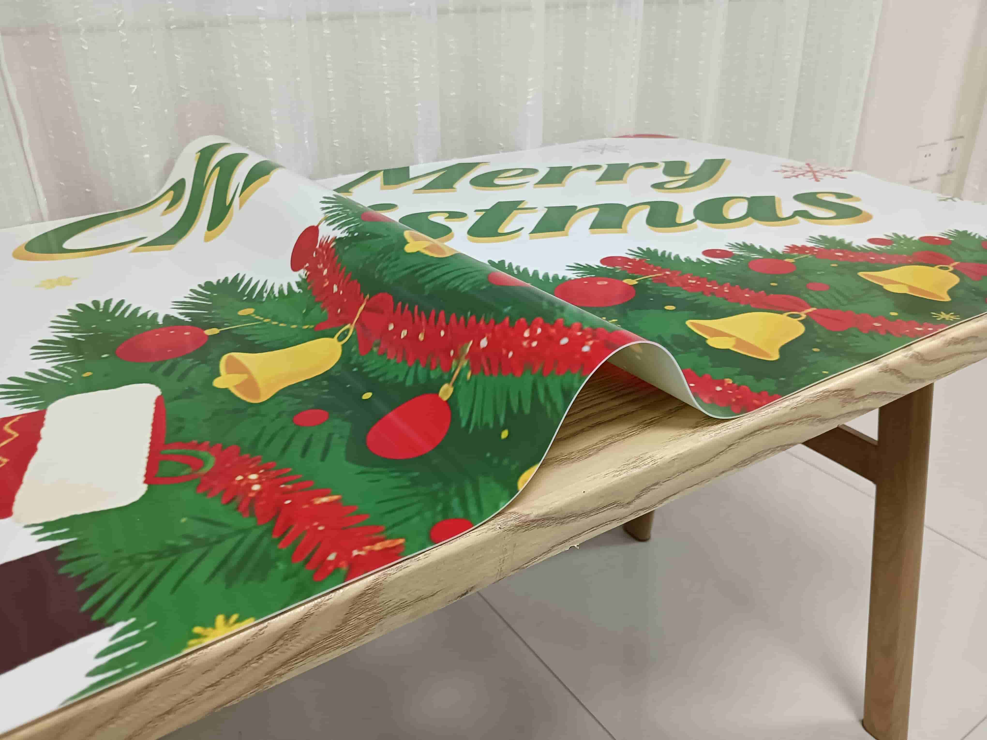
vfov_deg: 51.4
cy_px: 370
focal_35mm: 27
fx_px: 770
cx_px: 494
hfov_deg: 65.3
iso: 1758
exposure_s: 1/100
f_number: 1.8
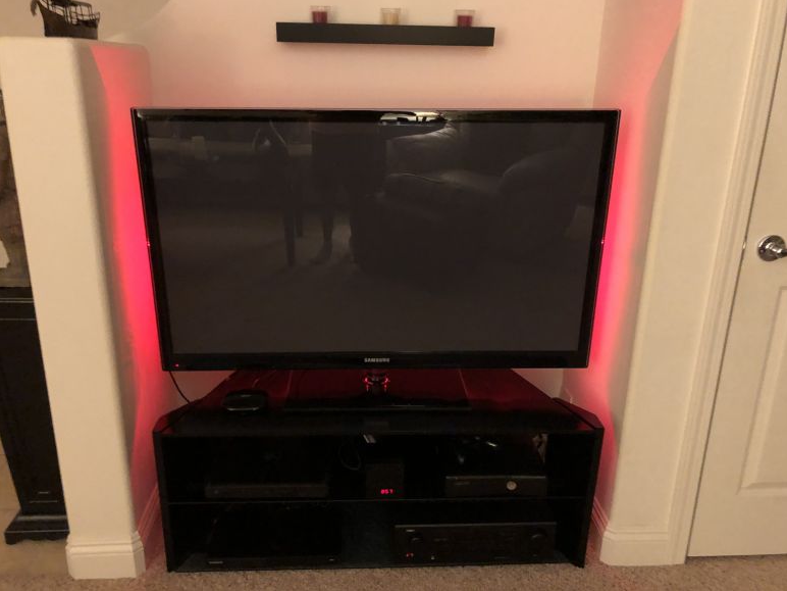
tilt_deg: -17.3
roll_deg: -0.6
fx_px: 659
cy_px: 287
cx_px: 390
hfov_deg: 61.7
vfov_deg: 48.2
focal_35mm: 29
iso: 125
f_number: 1.8
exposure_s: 1/4
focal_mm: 3.99
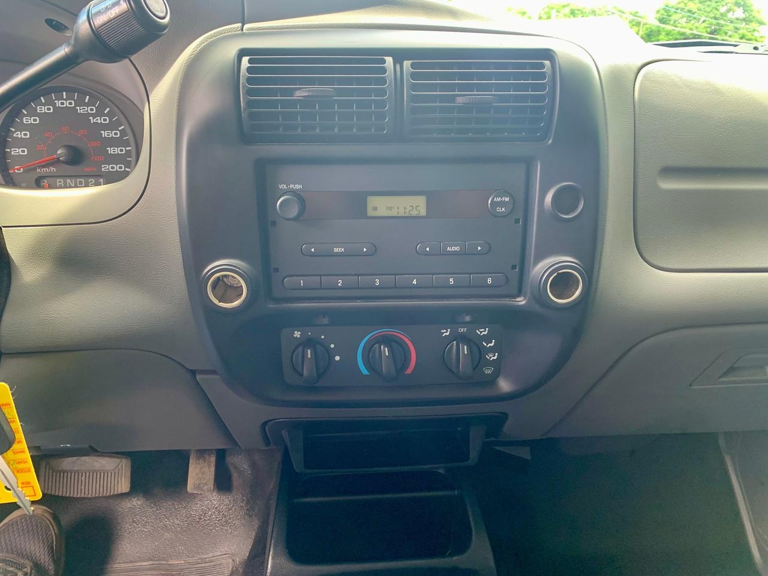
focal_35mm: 26
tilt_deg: -21.3
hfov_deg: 67.3
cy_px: 288
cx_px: 384
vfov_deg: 53.1
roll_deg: -2.2
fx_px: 577
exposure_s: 1/69
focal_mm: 4.25
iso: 100
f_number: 1.8
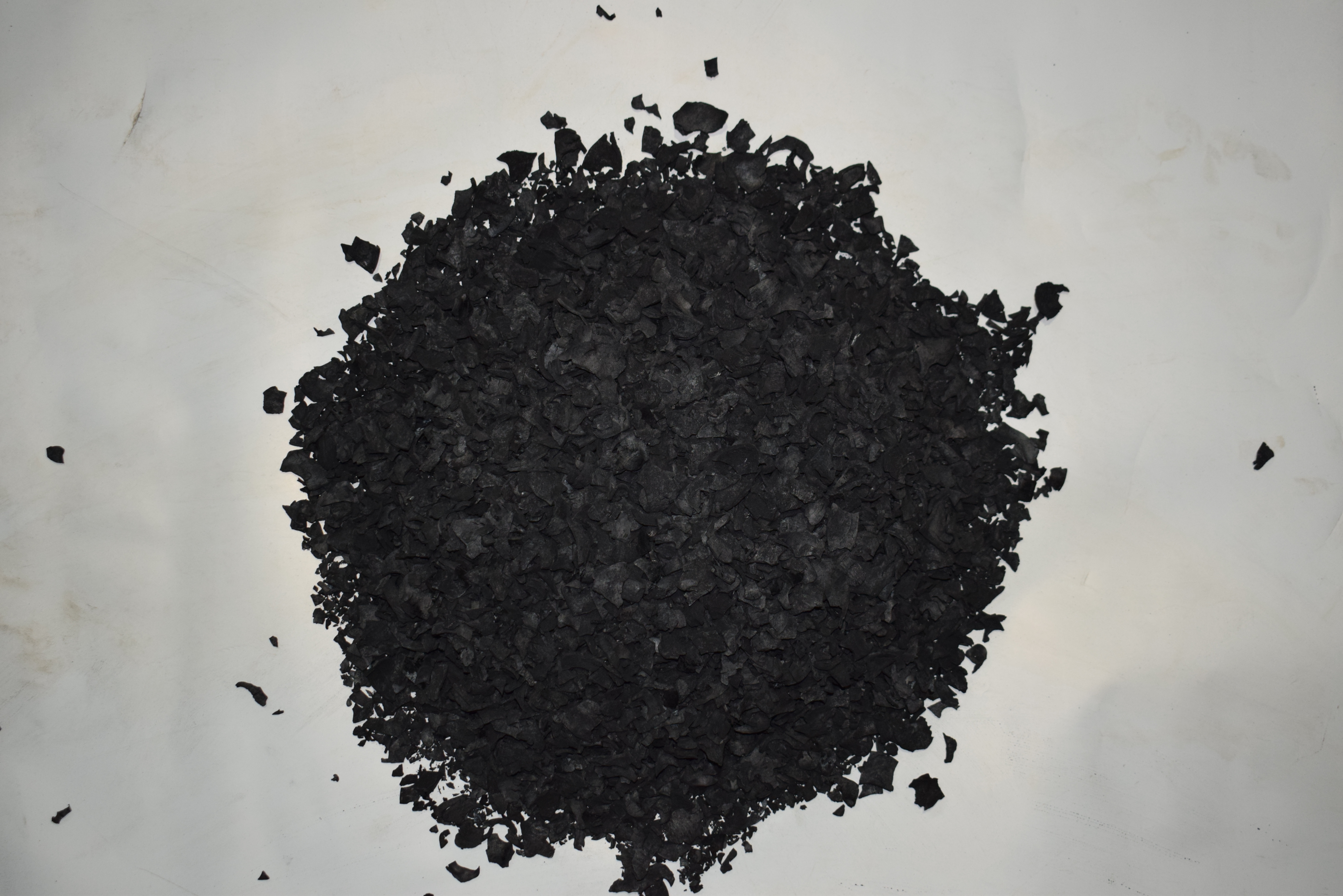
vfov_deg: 28.1
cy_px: 448
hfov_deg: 41.1
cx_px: 672
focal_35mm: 48
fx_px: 1791
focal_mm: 32
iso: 800
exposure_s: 1/200
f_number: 4.5
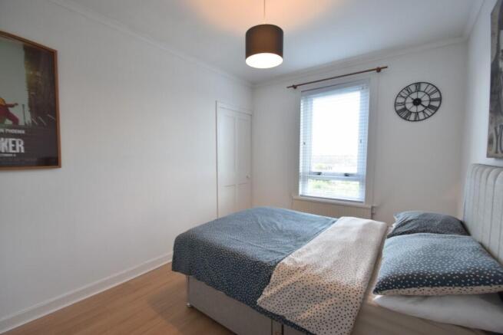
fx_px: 210
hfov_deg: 100.4
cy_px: 168
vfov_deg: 77.4
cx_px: 252
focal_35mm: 15
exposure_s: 1/15
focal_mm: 10
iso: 160
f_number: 5
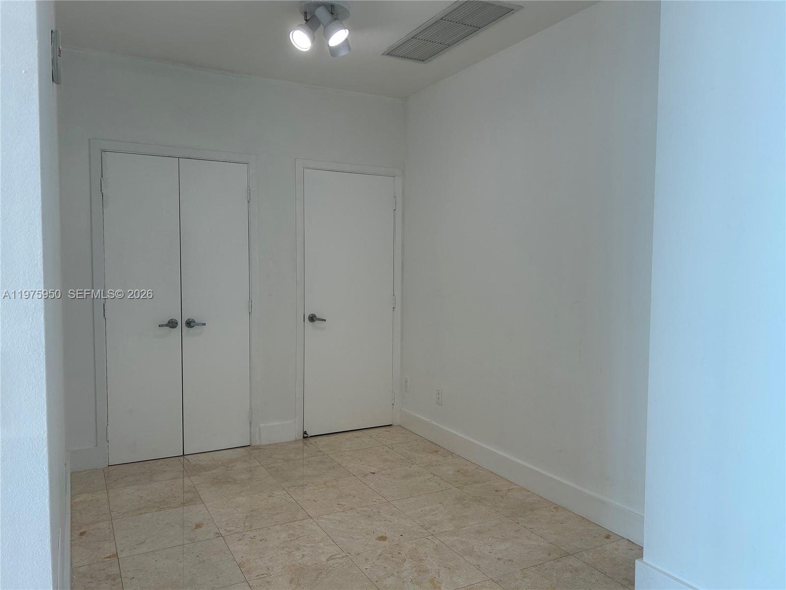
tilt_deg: -3.1
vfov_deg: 53.1
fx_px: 590
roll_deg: -0.2
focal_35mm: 26
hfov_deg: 67.3
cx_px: 393
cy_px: 295
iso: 50
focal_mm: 5.7
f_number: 1.5
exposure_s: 1/301
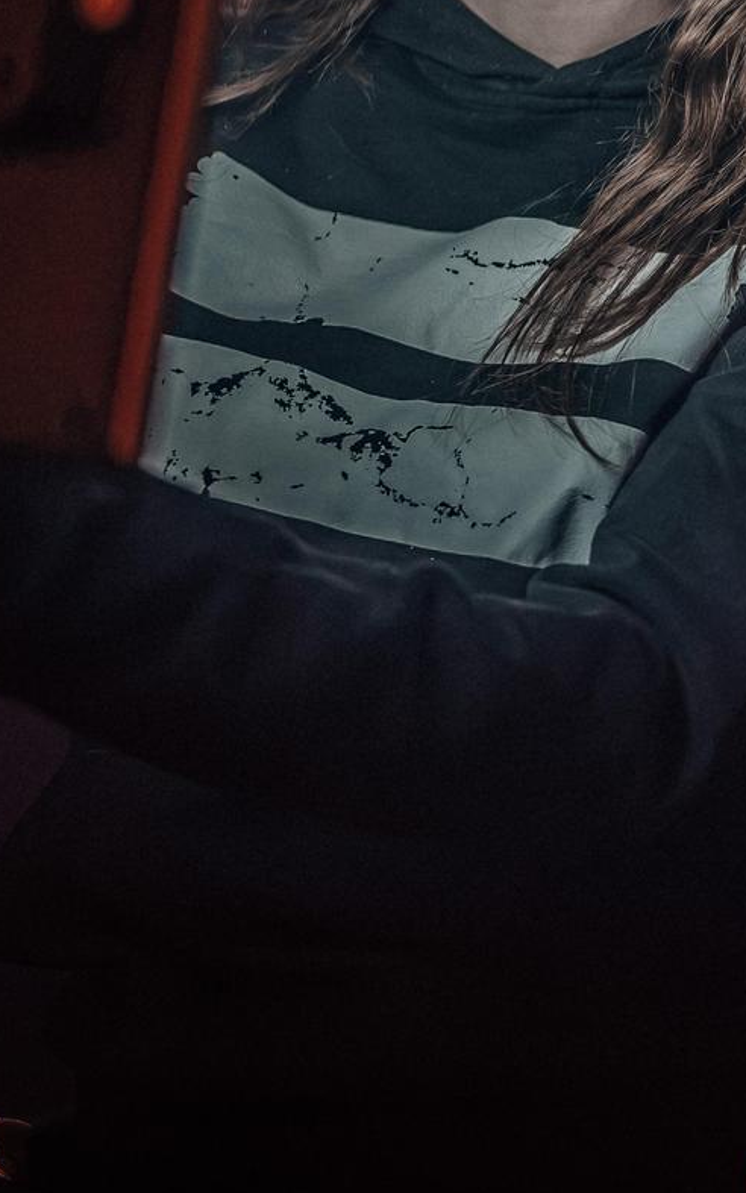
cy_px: 326
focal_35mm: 87
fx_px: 2830
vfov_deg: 23.6
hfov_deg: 14.1
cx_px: 1096
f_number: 1.2
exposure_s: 1/50
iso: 4000
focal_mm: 35
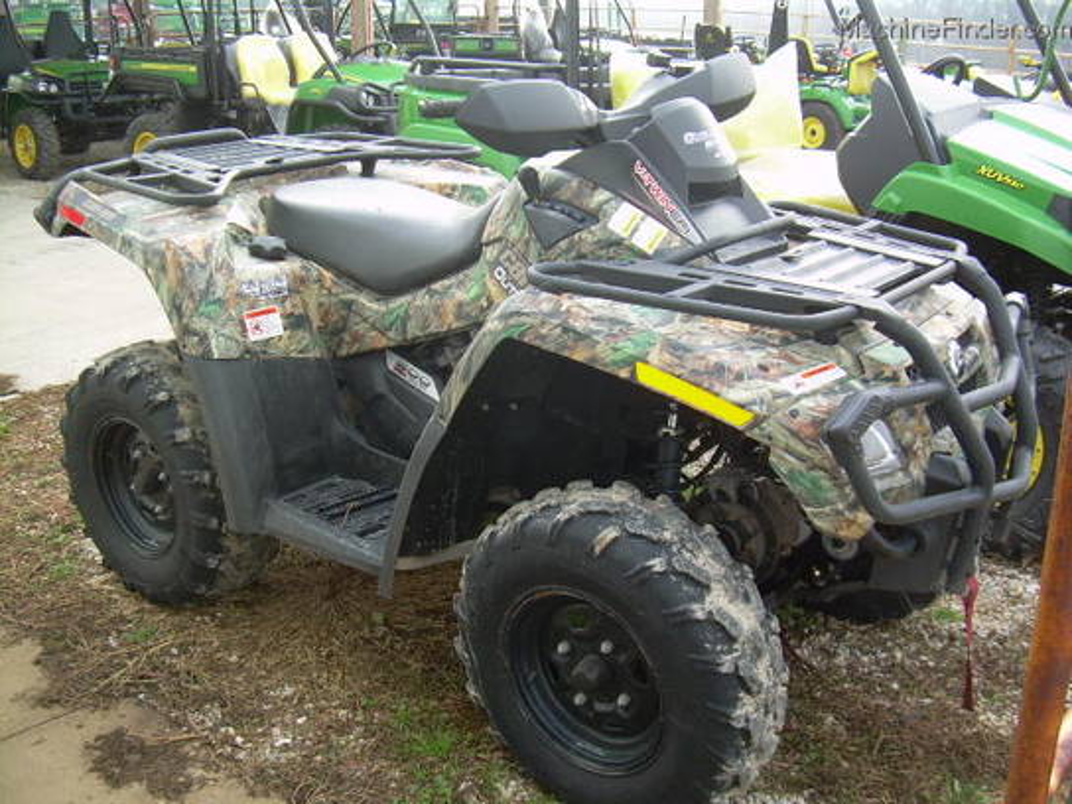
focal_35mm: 38
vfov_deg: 37.7
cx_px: 536
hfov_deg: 49.0
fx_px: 1177
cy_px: 402
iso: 50
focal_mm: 6.3
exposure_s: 1/92.5
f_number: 2.8
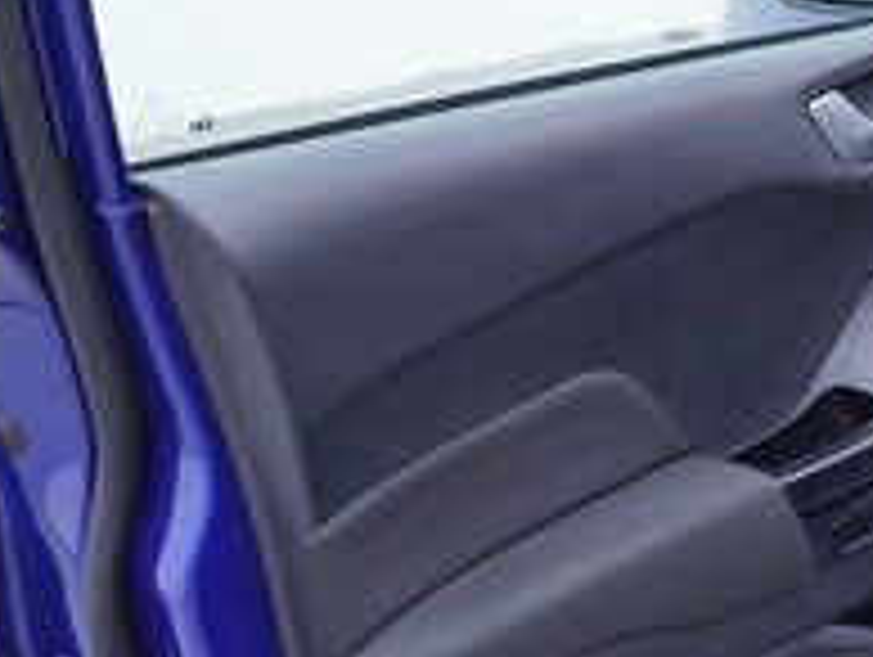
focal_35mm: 98
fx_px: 2475
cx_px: 1134
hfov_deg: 18.6
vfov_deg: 15.1
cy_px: 191
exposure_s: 1/40
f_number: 2.8
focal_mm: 24
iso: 125
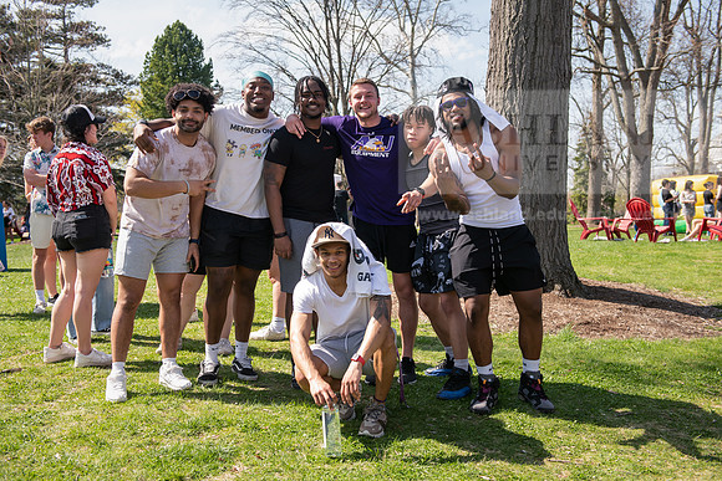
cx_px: 361
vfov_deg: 33.4
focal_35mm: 40
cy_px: 240
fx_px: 802
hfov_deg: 48.4
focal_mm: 40
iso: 125
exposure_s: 1/320
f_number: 4.5
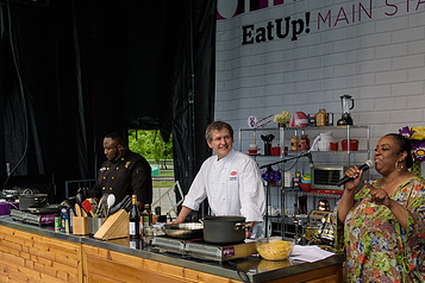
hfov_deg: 38.1
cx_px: 236
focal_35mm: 52
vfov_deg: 25.9
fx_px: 614
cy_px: 168
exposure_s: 1/1250
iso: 200
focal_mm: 32
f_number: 3.2
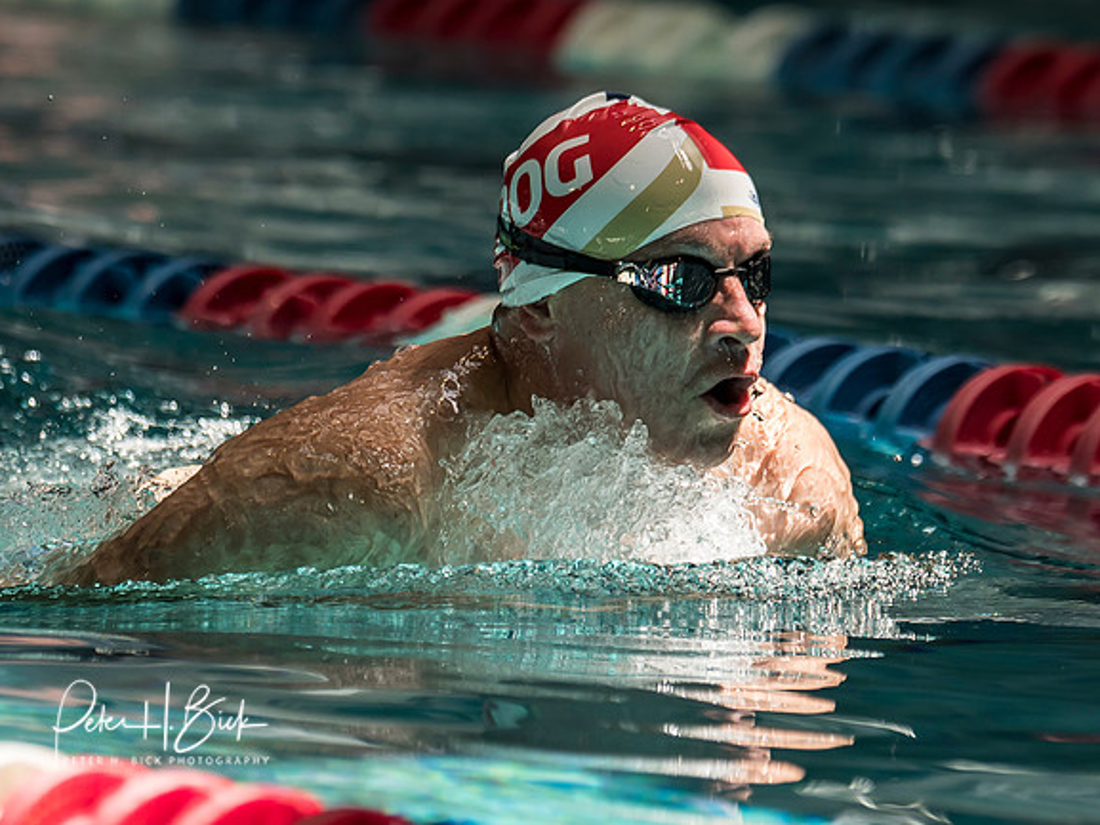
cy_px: 465
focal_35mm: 679
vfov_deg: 2.2
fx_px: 21581
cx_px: 676
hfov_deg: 2.9
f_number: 2.8
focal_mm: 200
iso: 320
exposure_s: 1/1000
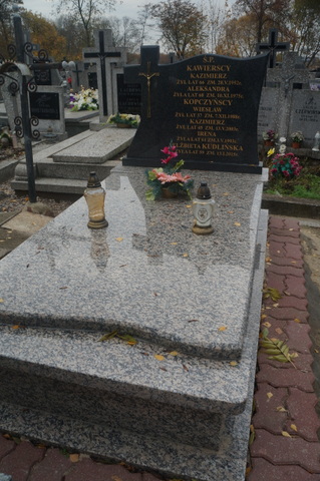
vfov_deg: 64.6
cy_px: 240
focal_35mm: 28
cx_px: 160
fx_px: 381
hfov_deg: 45.6
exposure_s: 1/125
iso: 200
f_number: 5.6
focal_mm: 19
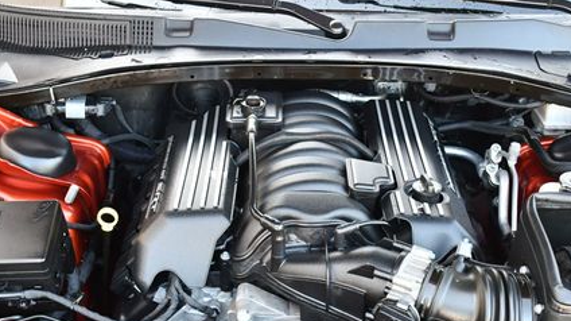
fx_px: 863
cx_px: 316
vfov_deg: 20.9
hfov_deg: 36.6
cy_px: 237
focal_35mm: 57
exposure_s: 1/125
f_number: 3.5
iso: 800
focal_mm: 18
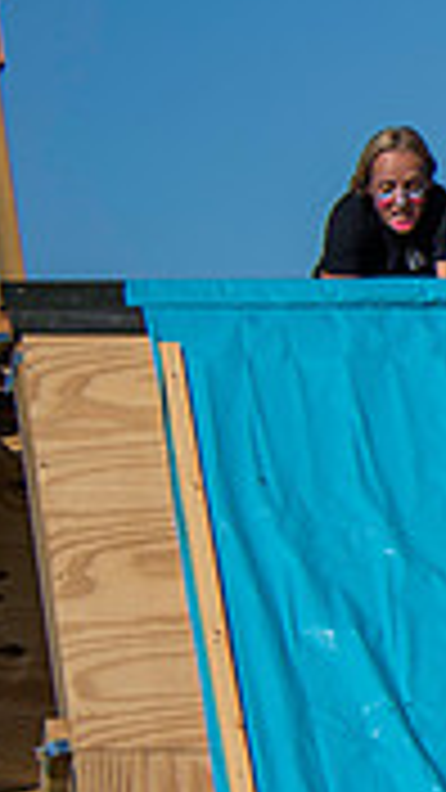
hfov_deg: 3.8
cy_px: 422
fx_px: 6518
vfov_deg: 7.0
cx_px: 1288
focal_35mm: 310
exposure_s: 1/2000
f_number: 4.5
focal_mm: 80
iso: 125
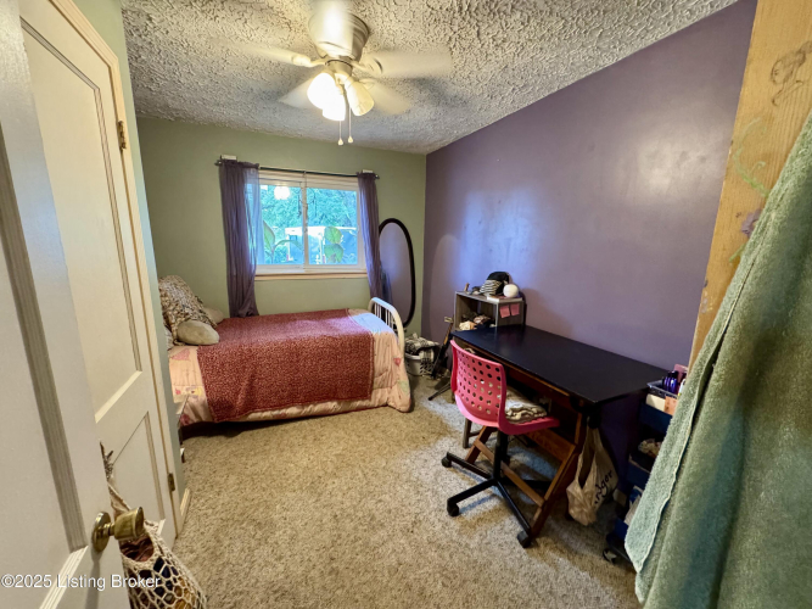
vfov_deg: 85.7
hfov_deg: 102.1
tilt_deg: -10.5
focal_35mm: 14
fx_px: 328
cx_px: 406
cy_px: 304
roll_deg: -2.0
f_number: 2.2
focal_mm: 2.22
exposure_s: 1/60
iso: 800
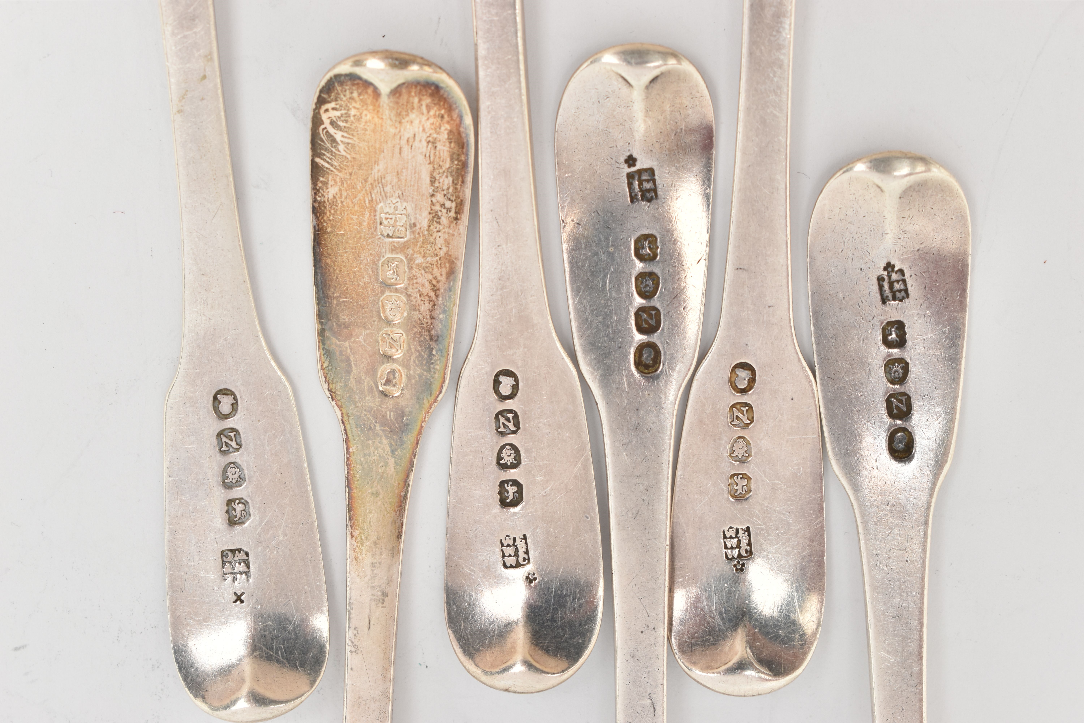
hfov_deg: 24.6
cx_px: 542
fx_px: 2484
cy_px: 362
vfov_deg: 16.6
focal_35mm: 82
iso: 400
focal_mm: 55
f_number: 8
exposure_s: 1/100
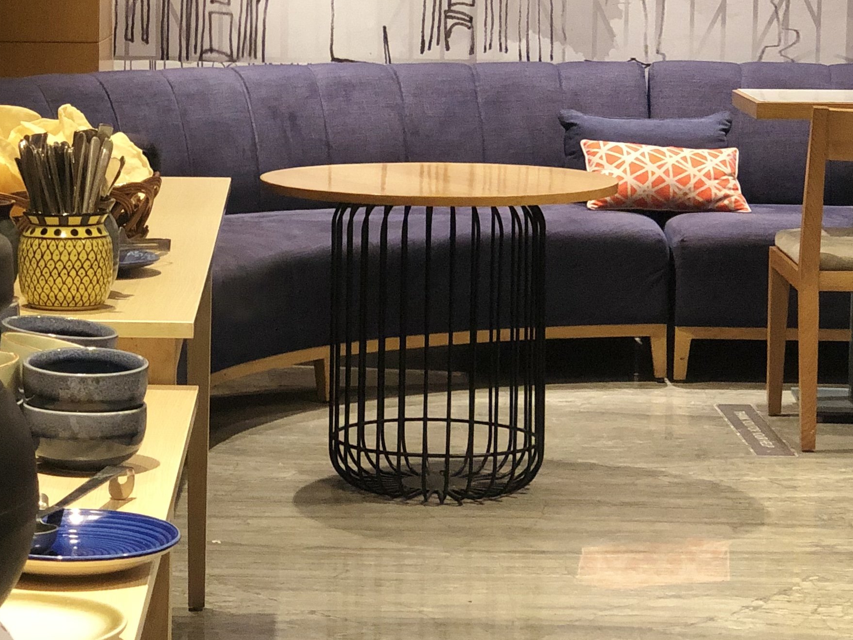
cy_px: 172
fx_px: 2932
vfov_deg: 12.4
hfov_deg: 16.5
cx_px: 233
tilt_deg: -5.0
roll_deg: -0.1
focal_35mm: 119
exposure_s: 1/24
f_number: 2.4
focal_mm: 6
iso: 125
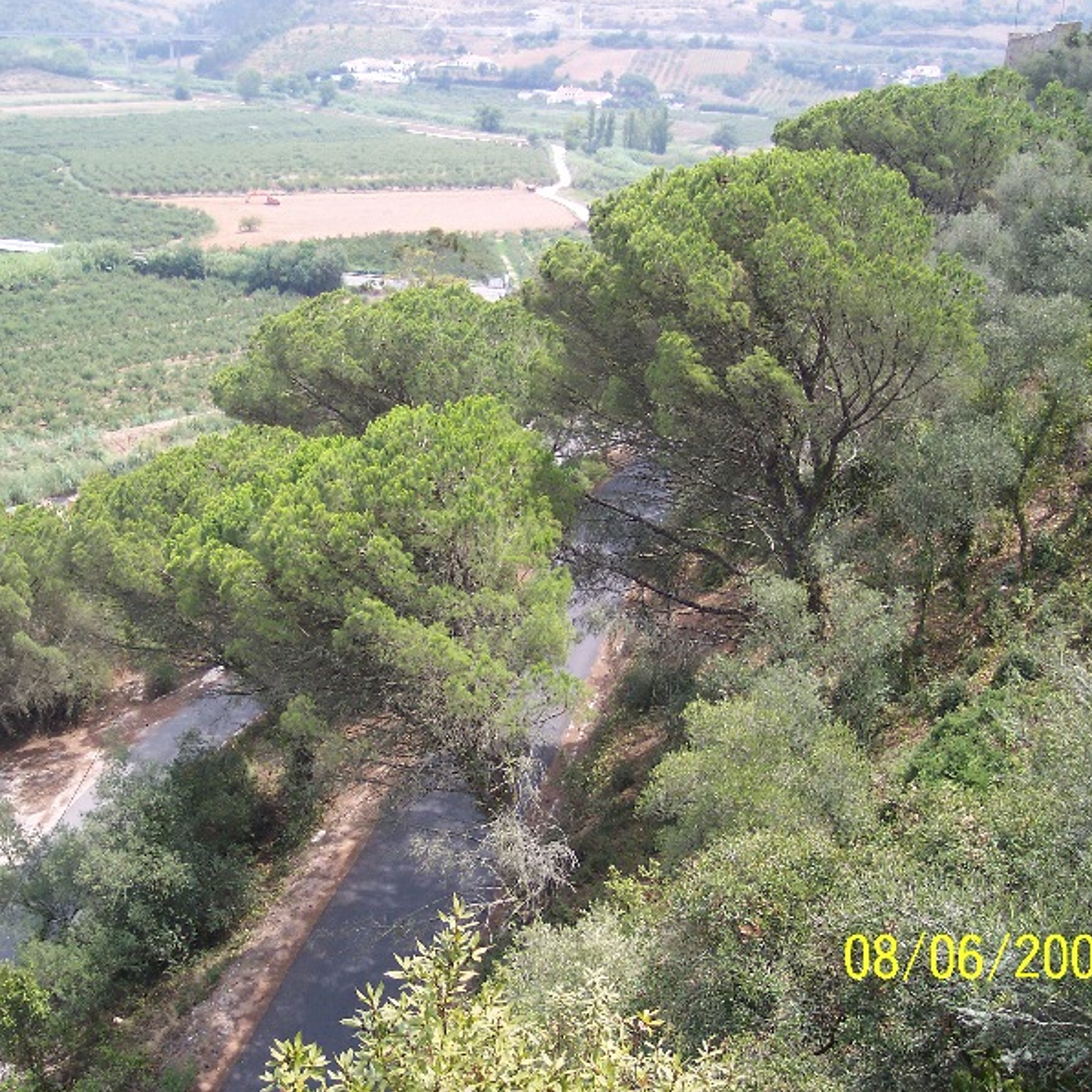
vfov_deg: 37.6
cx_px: 468
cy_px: 545
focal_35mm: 45
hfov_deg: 37.5
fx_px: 1606
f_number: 2.8
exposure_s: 1/700
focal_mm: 8
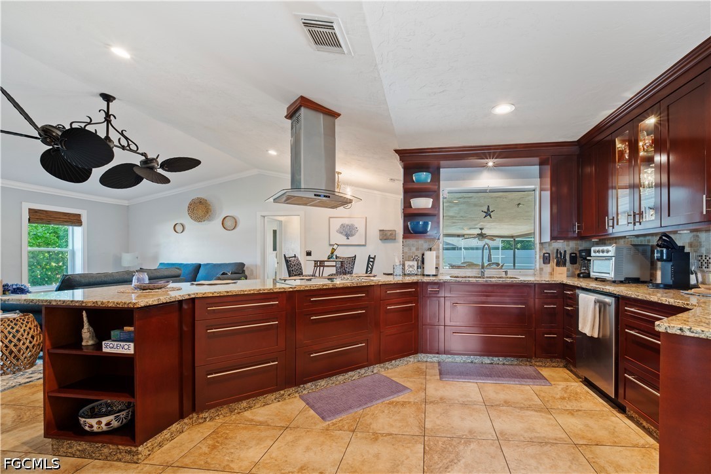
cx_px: 356
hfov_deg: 104.3
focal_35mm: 14
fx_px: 276
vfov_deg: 81.2
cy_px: 237
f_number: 8
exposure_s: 1
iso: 400
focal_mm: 14
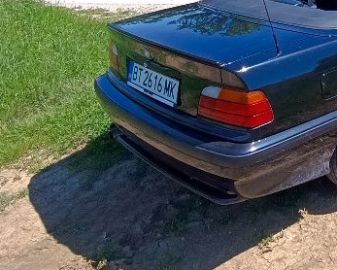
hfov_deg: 34.0
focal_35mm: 45
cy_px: -68
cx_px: 395
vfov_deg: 28.4
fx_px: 449
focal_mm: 1.65
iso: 50
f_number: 2.2
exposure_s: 1/753
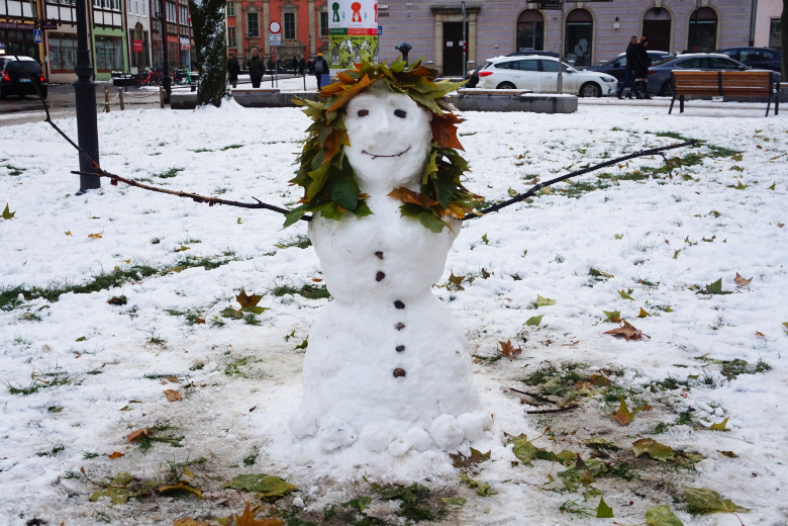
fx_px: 909
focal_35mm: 42
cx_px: 386
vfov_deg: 32.2
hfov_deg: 46.9
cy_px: 268
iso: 100
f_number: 7.1
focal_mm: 27
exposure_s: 1/60
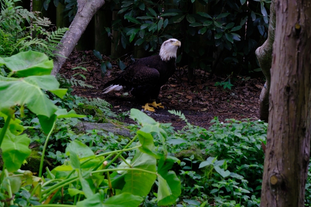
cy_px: 88
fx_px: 1200
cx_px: 163
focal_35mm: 139
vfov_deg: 9.9
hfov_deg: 14.8
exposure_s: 1/30
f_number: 8
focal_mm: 80
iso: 400
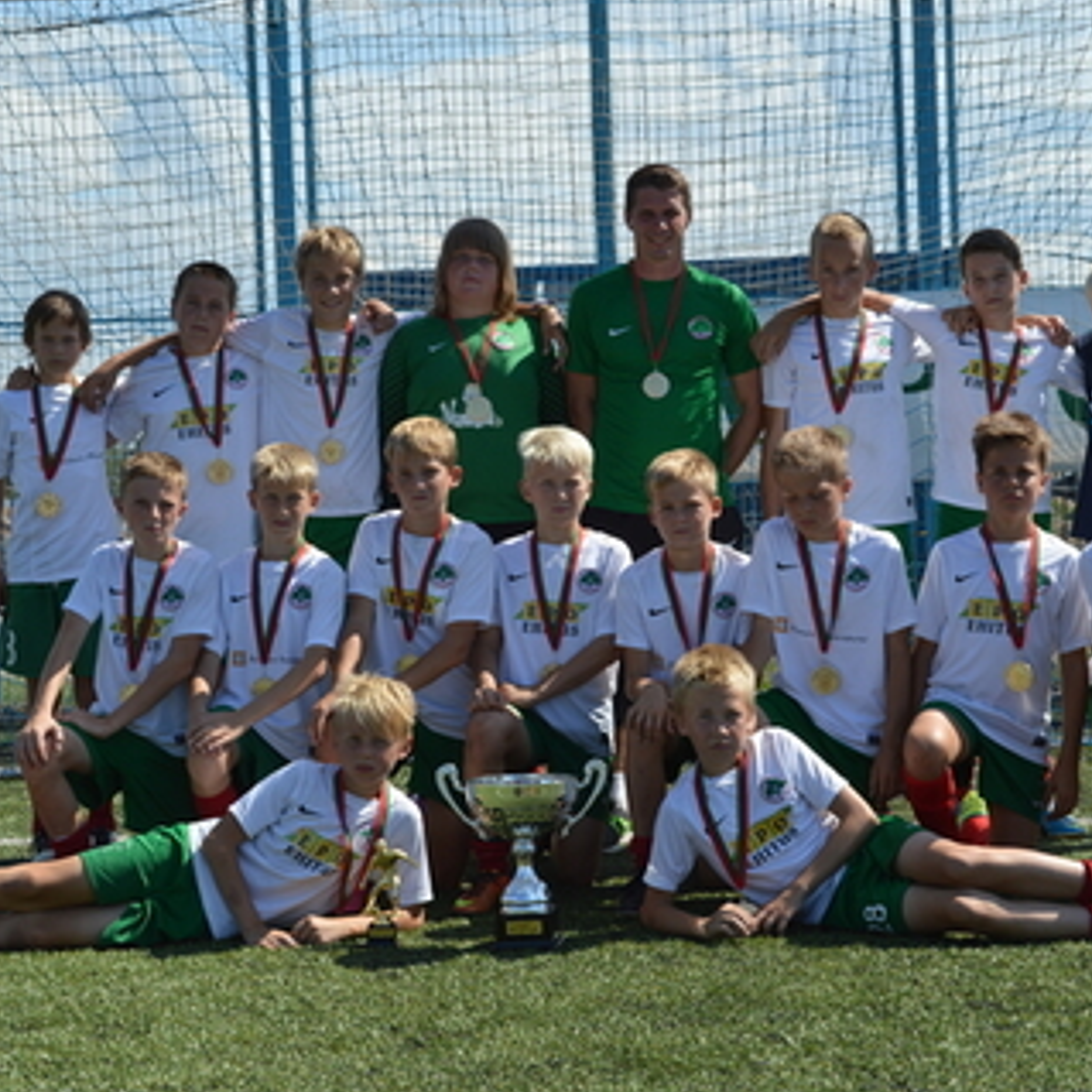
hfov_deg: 25.5
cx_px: 628
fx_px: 2414
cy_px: 544
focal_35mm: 68
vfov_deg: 25.5
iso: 100
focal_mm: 35
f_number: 8
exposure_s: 1/250
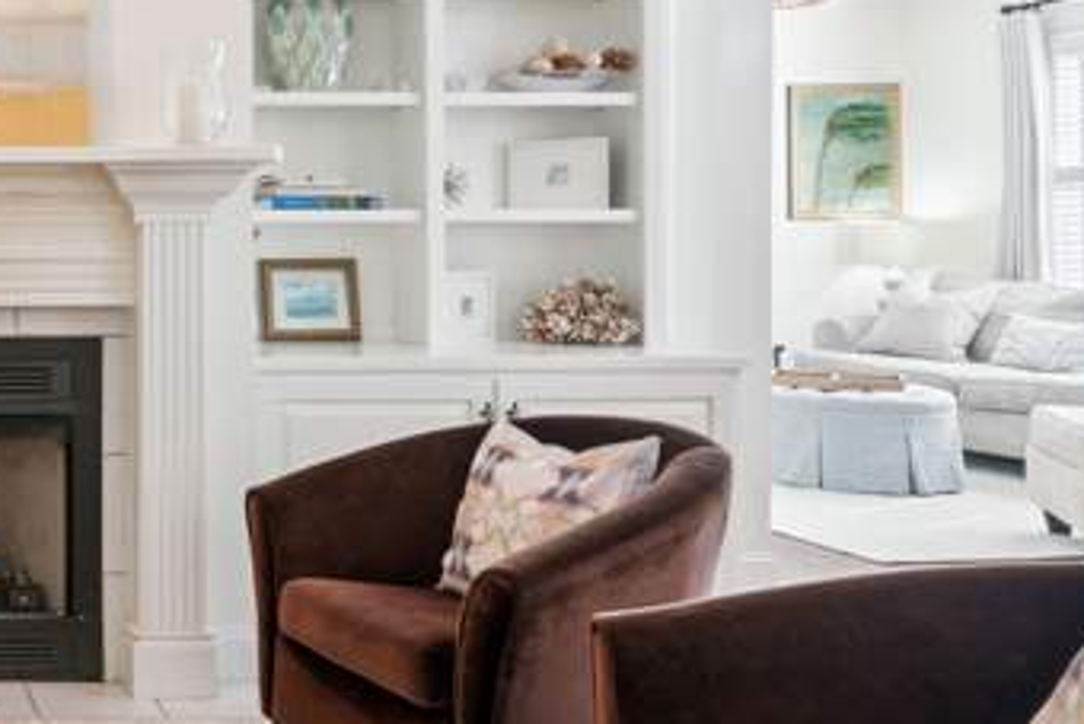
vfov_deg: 33.3
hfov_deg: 39.9
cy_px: 273
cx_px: -96
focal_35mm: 40
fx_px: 1205
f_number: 8
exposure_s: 1/5
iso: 250
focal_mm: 17
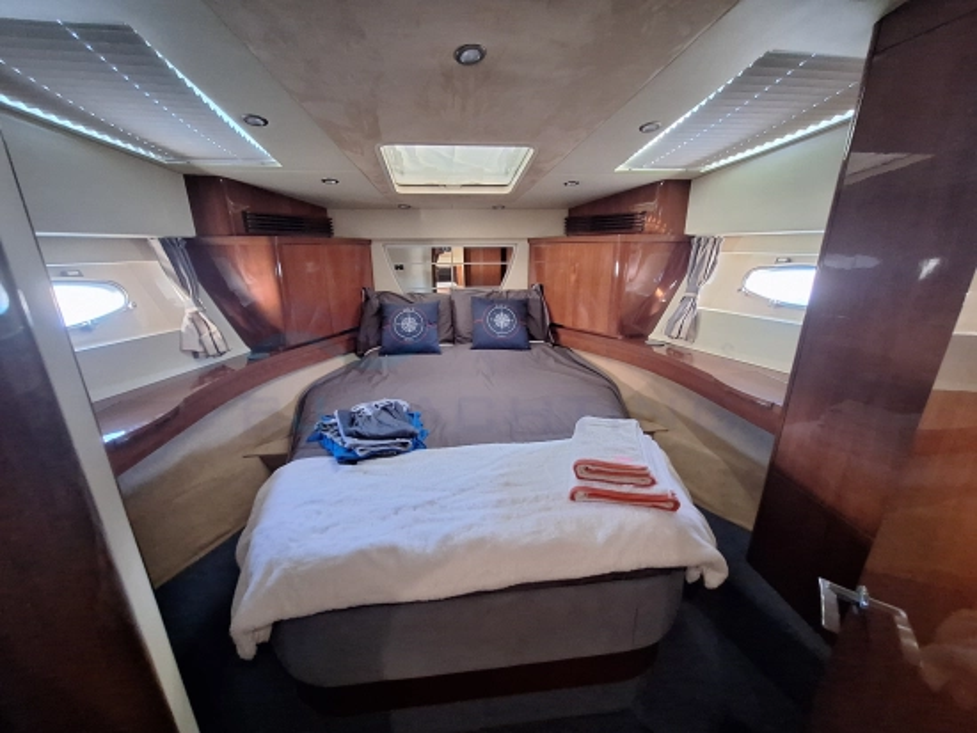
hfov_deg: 106.2
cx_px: 488
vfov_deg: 90.0
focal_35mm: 13
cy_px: 366
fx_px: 367
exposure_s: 1/25
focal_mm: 1.74
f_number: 2.2
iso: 400
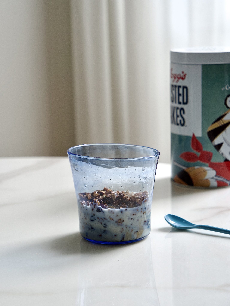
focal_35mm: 92
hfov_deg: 16.1
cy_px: 153
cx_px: 115
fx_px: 815
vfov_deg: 21.3
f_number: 3.9
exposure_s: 1/125
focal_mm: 46
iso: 200
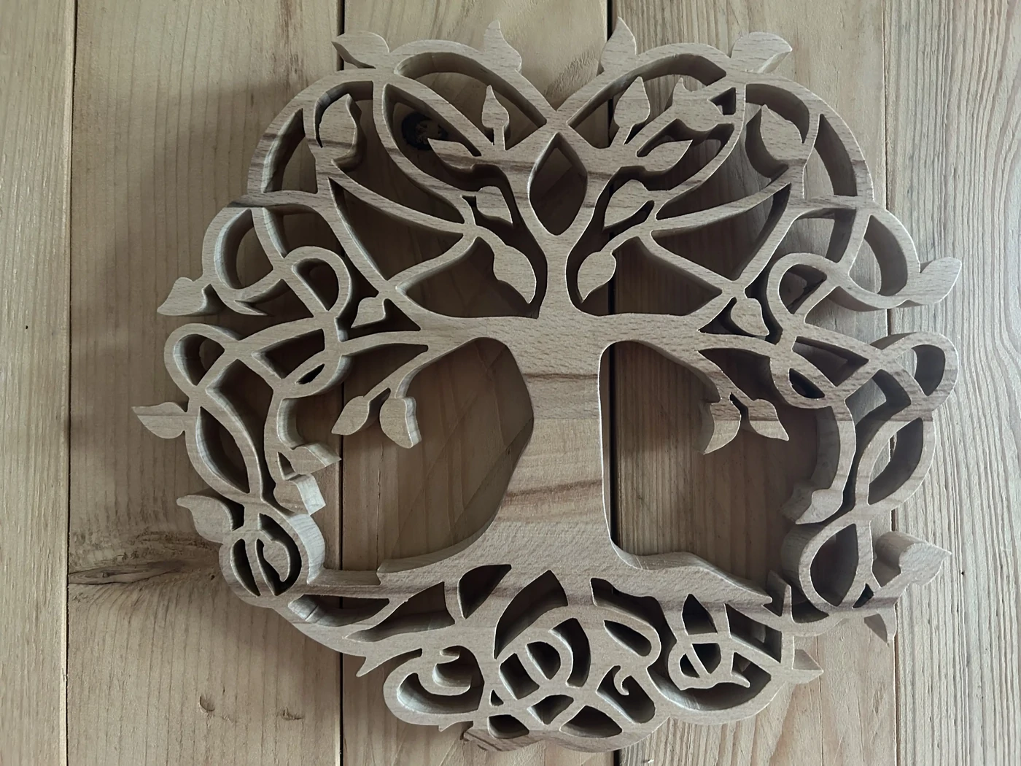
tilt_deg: +1.3
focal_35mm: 26
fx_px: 767
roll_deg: -0.7
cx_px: 510
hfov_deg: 67.3
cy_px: 383
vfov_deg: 53.1
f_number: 1.5
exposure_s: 1/25
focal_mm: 5.7
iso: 500
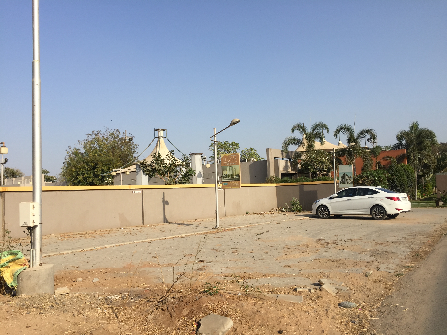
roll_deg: +2.7
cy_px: 168
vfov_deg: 48.2
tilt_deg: +3.1
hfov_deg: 61.7
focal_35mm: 29
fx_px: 374
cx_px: 224
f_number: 2.2
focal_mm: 4.15
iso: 32
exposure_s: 1/2083
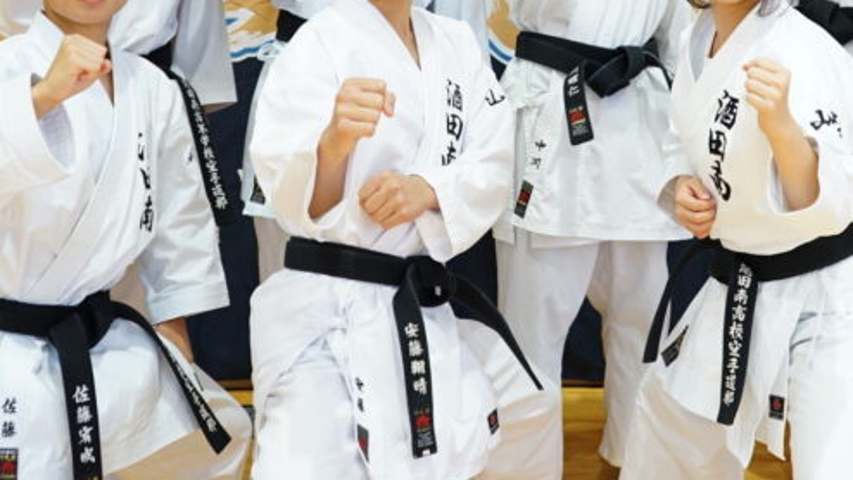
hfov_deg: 27.5
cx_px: 635
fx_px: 1719
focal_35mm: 76
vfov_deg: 15.4
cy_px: -84
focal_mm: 35
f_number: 4
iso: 800
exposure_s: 1/60
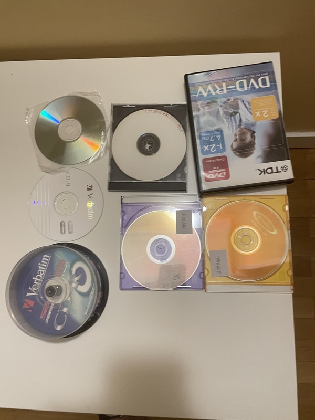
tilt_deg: -77.5
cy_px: 210
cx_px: 158
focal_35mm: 26
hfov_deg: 53.1
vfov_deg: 67.3
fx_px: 315
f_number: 1.6
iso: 400
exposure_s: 1/50
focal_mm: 4.2
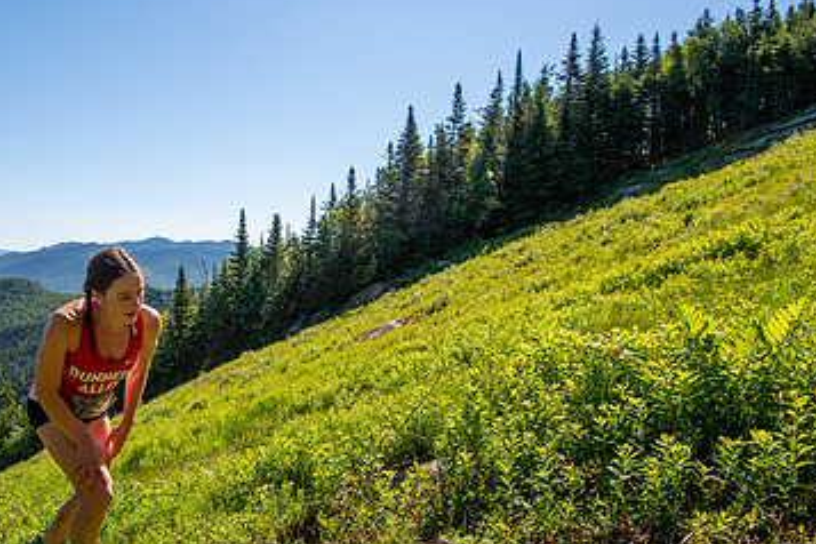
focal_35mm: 26
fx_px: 589
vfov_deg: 49.2
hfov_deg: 65.6
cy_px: 331
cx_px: 215
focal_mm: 16
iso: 100
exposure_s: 1/640
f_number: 5
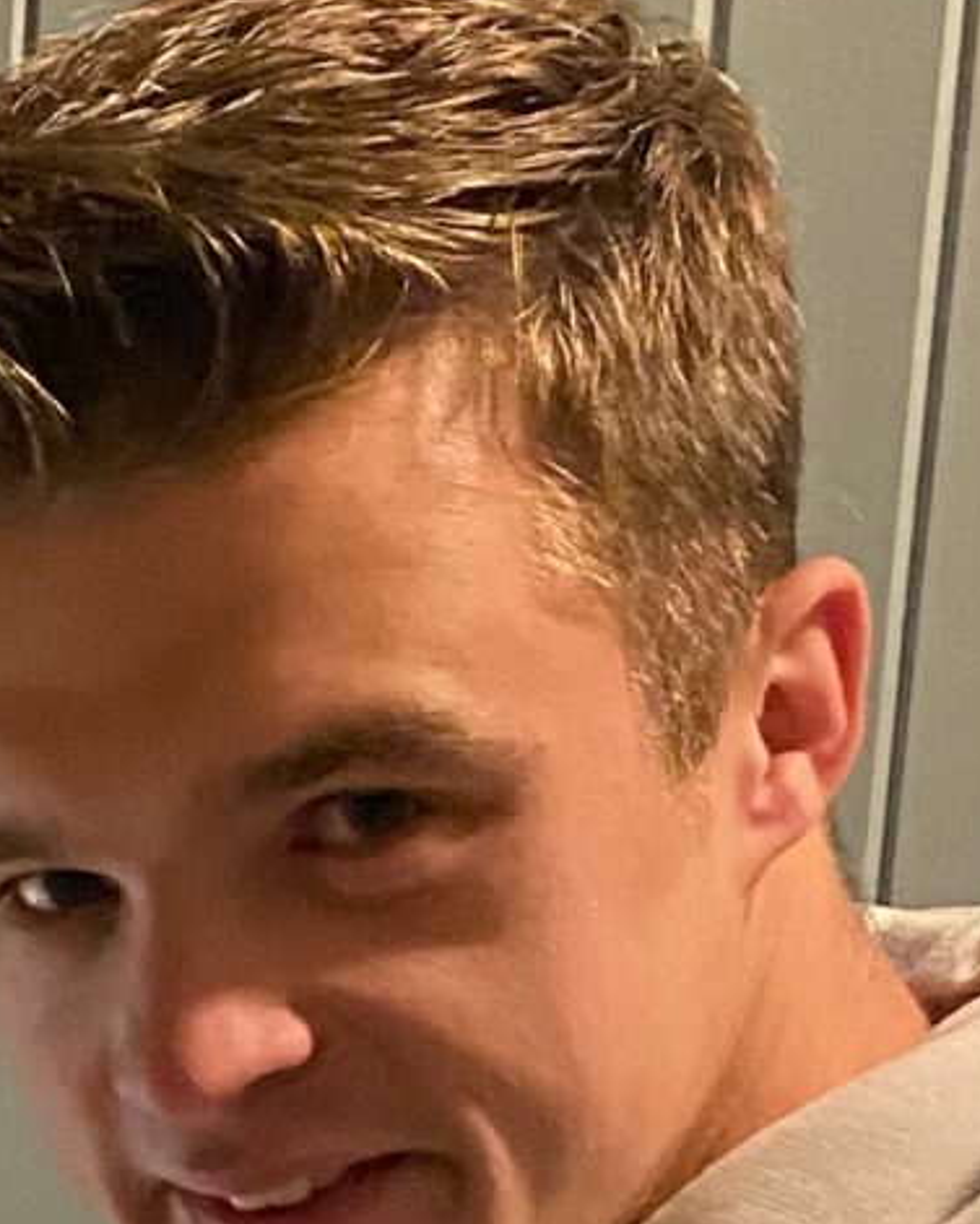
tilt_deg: -14.2
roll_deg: -1.4
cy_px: 2084
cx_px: -733
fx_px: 5002
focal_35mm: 138
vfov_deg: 12.9
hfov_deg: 10.6
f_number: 1.8
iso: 800
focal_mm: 4.25
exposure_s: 1/25
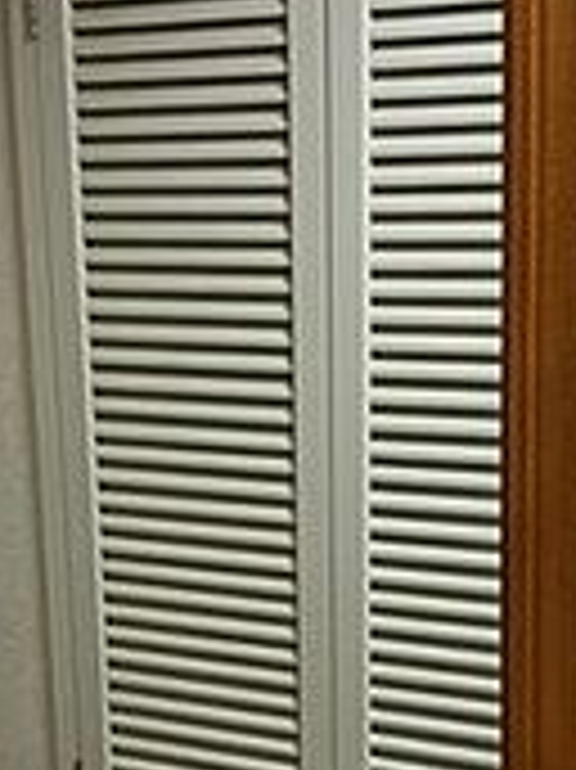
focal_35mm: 73
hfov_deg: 20.1
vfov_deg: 26.0
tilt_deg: -13.0
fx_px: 1622
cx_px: 266
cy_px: 657
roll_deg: +0.1
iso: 80
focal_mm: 4.25
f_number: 1.8
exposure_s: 1/120
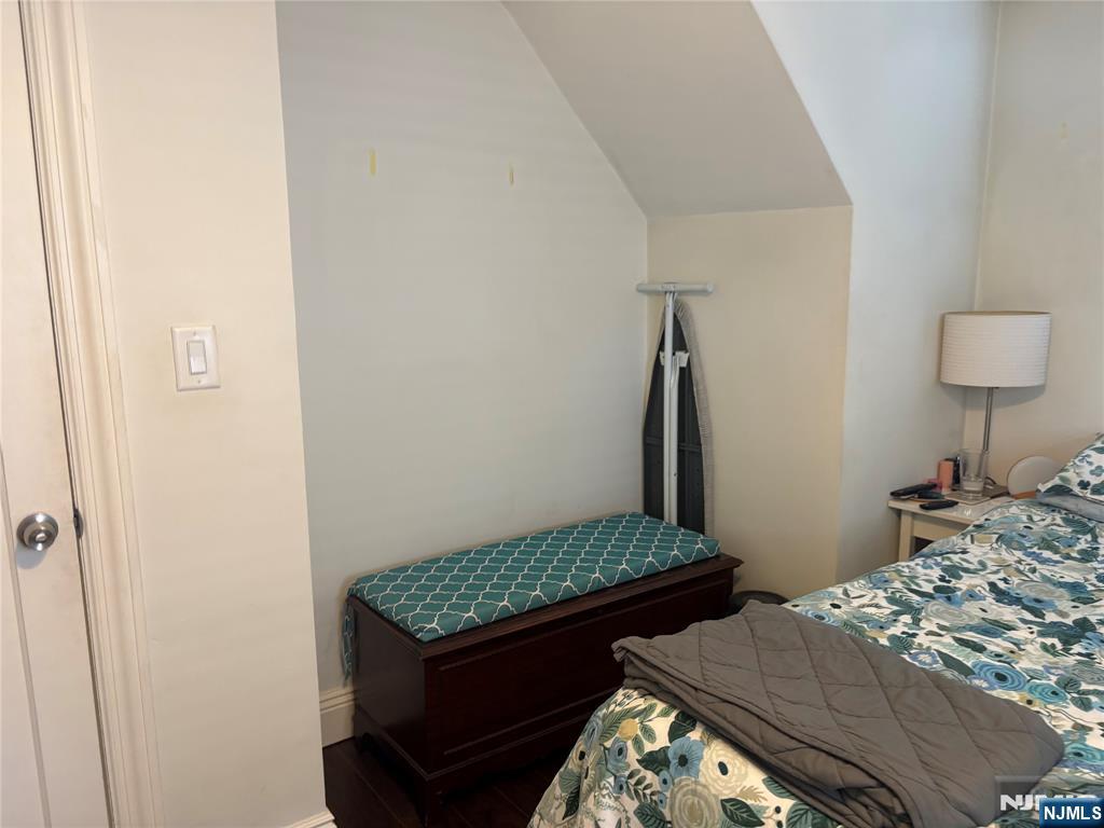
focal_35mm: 26
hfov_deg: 67.3
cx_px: 552
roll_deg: +2.8
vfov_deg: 53.1
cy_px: 414
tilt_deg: -5.1
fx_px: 829
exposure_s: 1/60
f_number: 1.6
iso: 125
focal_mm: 5.96
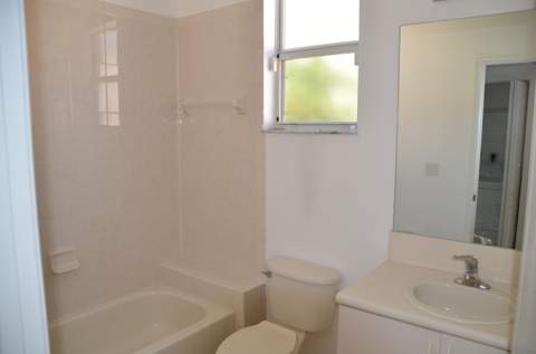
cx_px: 268
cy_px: 177
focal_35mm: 27
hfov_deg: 67.5
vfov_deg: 47.7
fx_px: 401
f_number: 3.5
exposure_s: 1/125
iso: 250
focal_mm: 18
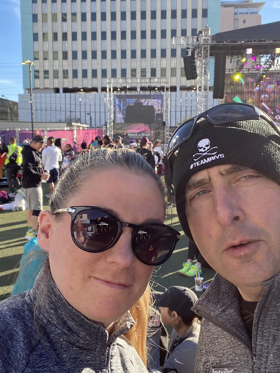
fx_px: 410
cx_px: 127
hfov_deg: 37.7
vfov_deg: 48.9
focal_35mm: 38
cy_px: 175
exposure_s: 1/190
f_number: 2.2
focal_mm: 2.71
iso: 25
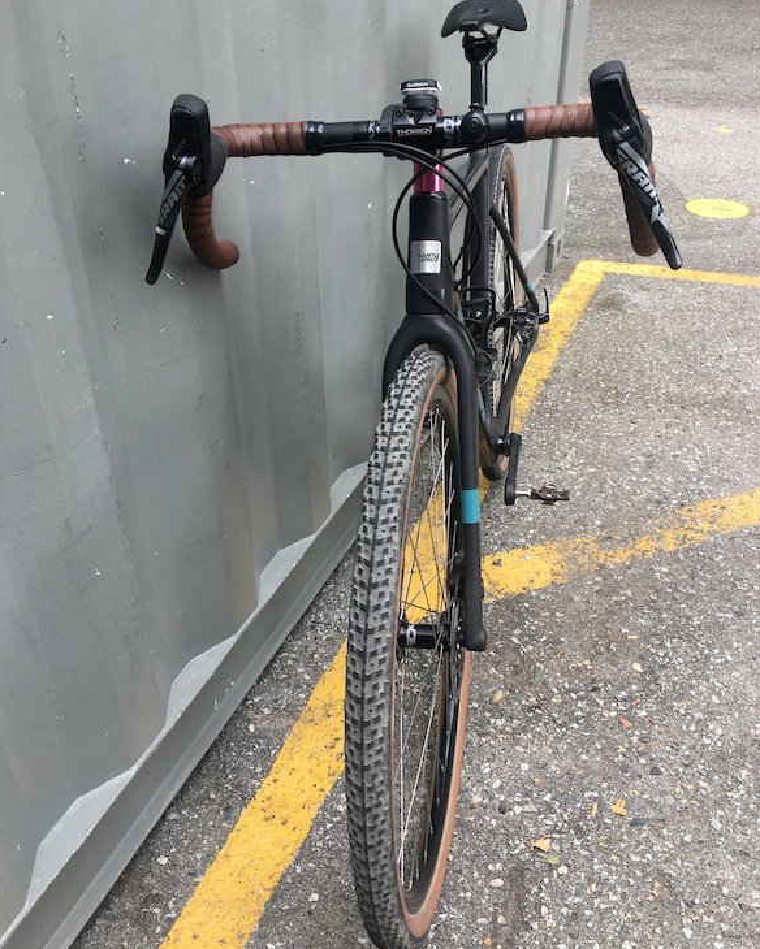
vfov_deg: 57.1
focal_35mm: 31
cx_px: 384
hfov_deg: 47.1
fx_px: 872
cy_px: 507
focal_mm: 4.15
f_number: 2.2
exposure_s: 1/120
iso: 25
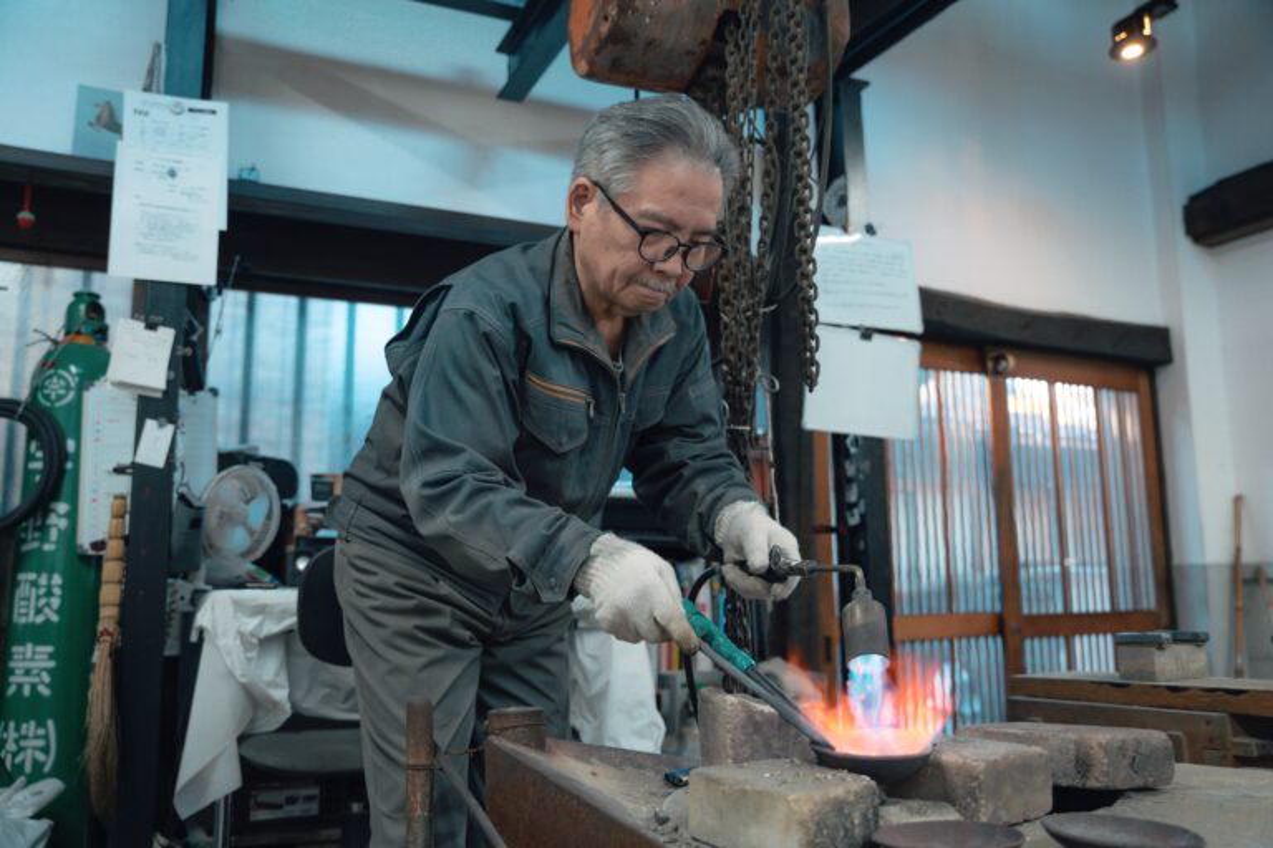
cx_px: 636
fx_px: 1043
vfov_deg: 44.3
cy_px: 424
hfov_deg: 62.8
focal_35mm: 30
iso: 640
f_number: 2.8
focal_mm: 29.5
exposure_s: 1/250
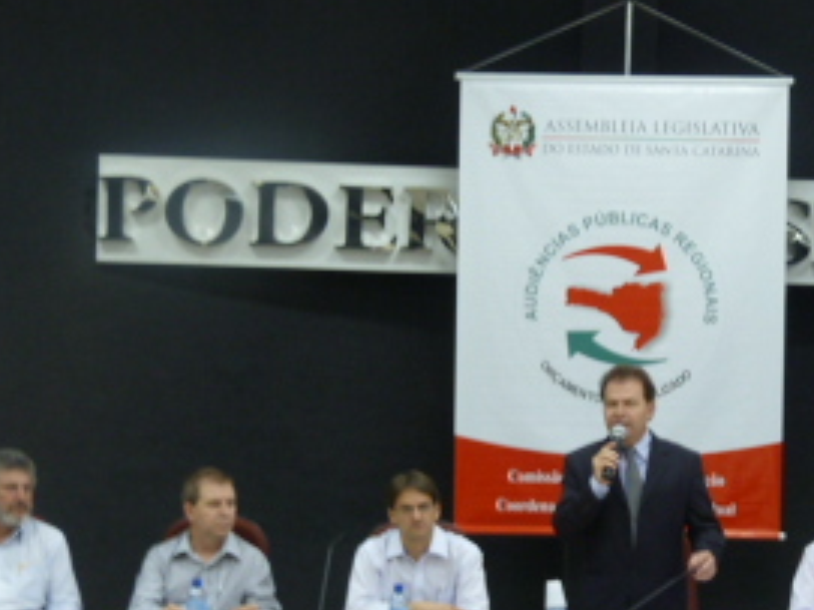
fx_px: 2162
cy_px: 409
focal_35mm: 92
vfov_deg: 16.0
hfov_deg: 21.1
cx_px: 643
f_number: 3.1
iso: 100
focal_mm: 7.1
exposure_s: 1/5
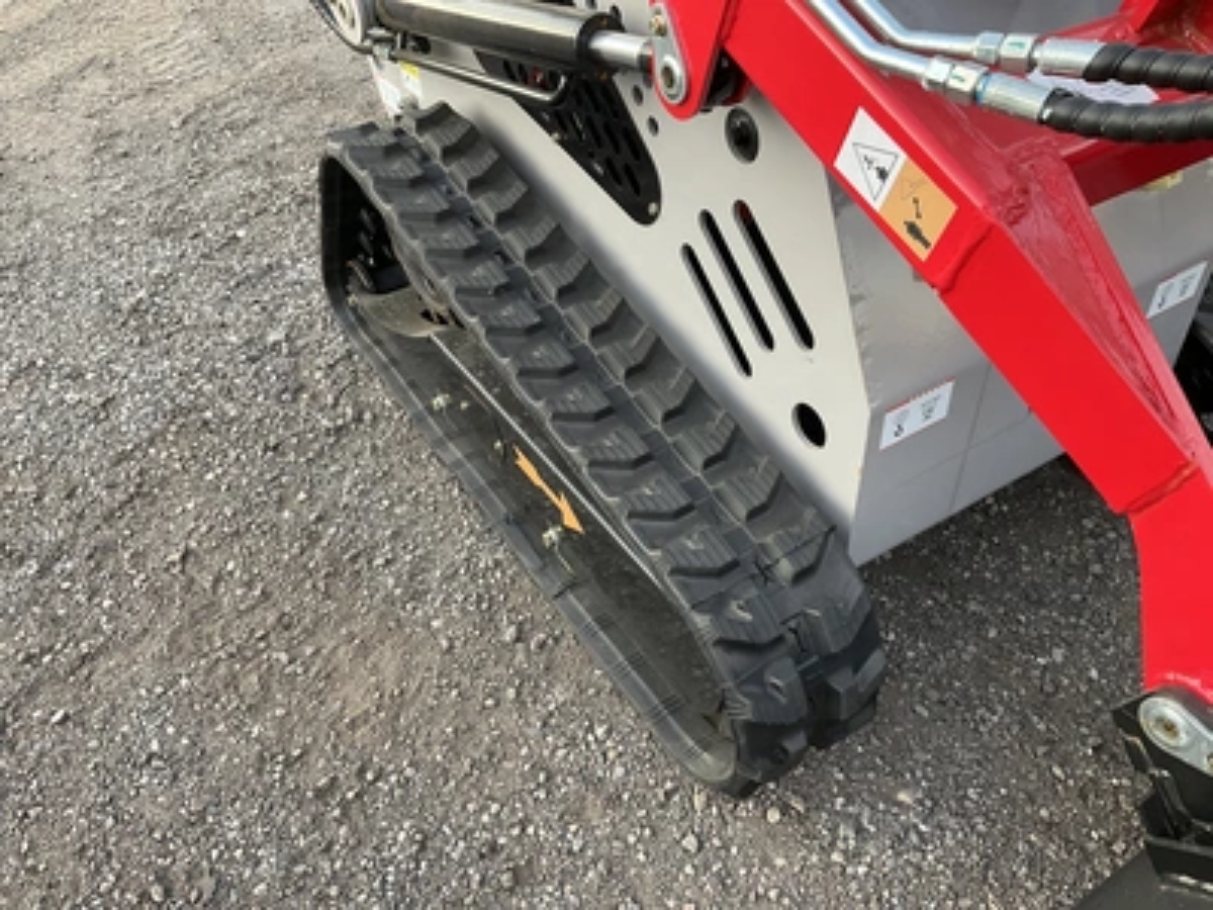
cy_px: 455
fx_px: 1016
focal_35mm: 29
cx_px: 606
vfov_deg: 48.2
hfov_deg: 61.7
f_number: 1.8
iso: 50
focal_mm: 3
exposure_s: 1/122
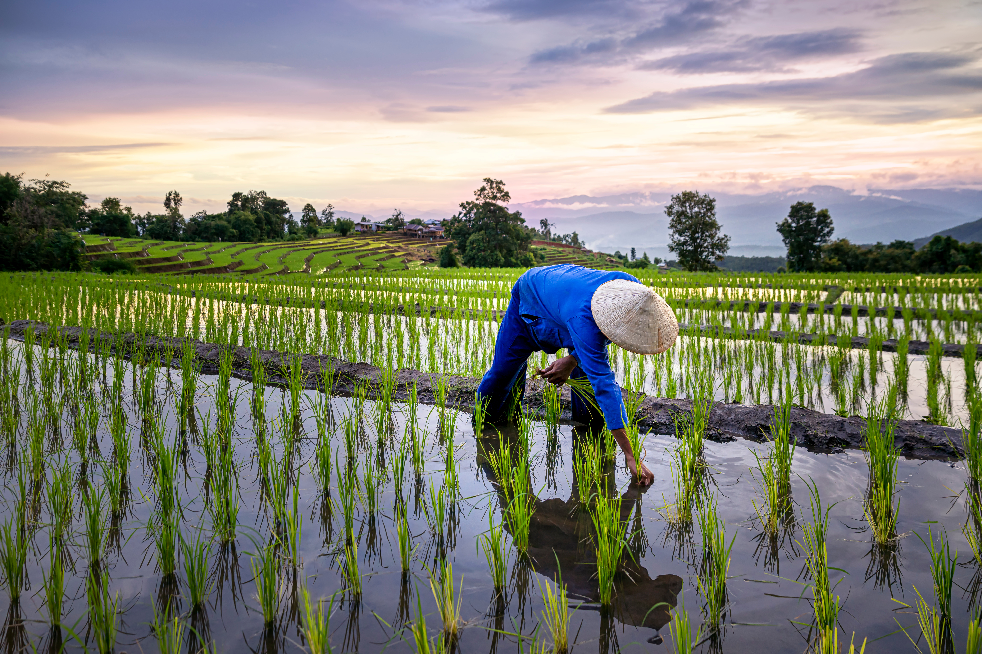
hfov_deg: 73.7
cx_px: 491
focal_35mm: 24
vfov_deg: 53.1
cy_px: 327
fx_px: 655
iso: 400
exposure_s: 1/200
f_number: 3.5
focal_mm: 24
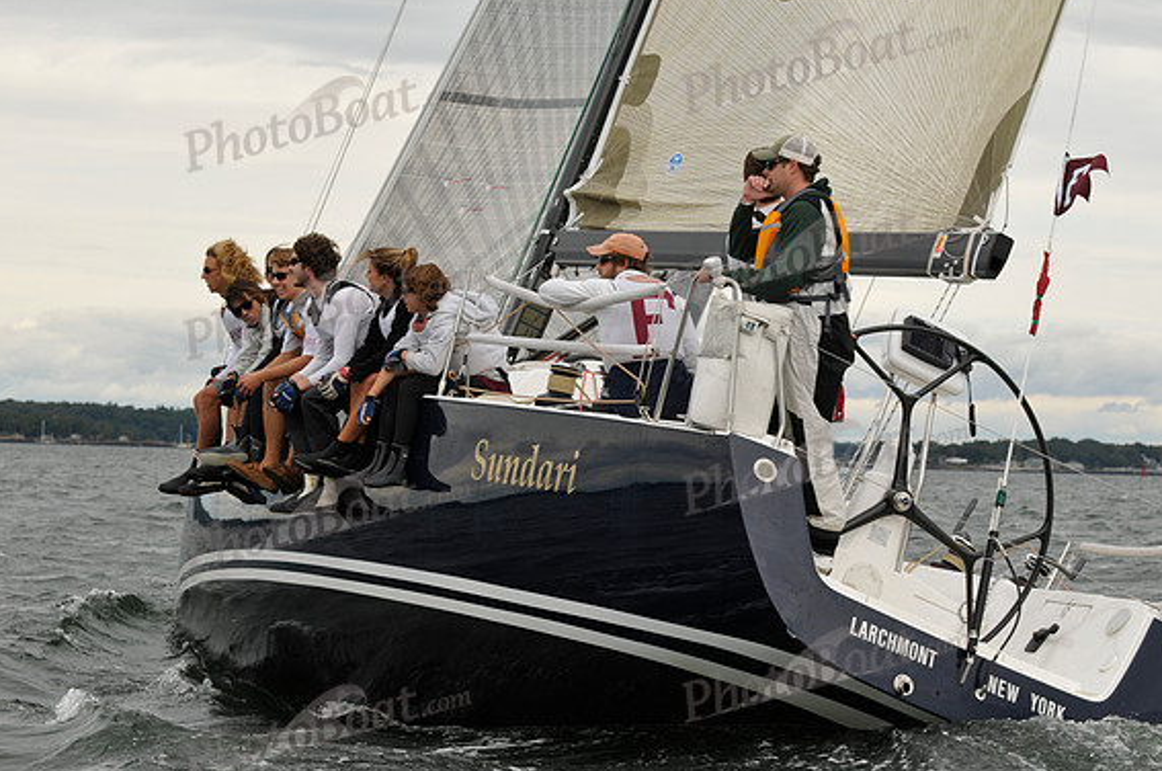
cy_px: 384
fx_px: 6928
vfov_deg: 6.4
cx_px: 576
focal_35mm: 215
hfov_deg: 9.6
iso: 250
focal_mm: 140
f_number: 6.3
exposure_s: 1/500
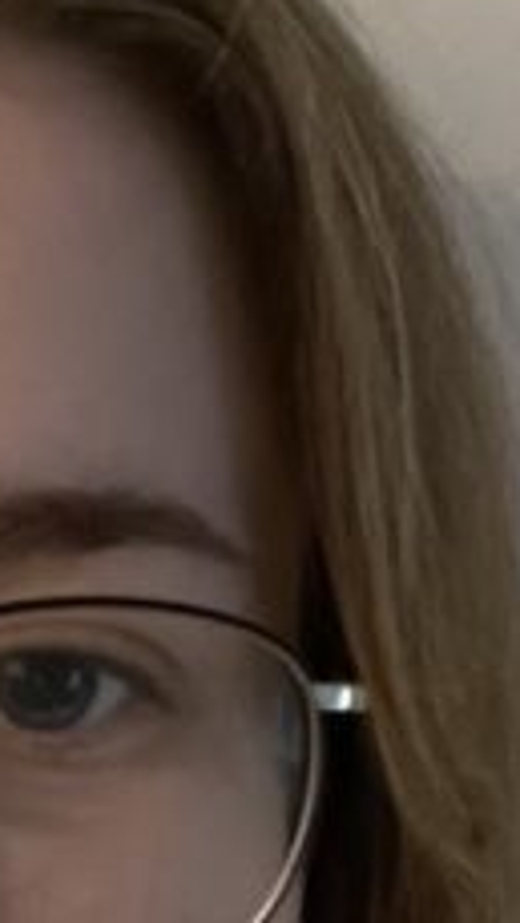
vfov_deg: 14.5
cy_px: 923
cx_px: -173
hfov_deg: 8.2
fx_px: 3575
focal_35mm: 146
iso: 800
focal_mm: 2.71
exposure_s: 1/17
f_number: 2.2
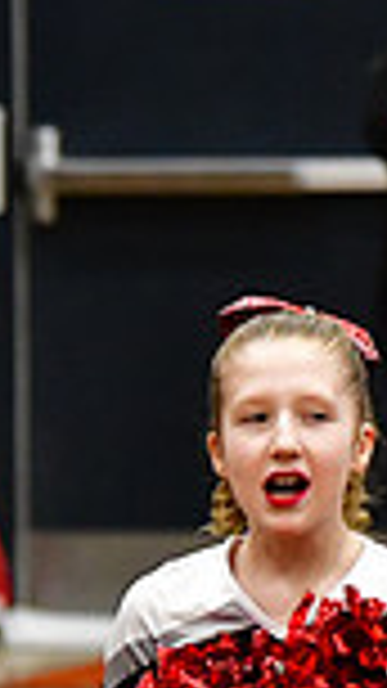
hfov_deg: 1.5
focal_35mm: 803
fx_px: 14657
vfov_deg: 2.7
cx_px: 1210
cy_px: -155
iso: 4000
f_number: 3.5
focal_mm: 135
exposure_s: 1/500
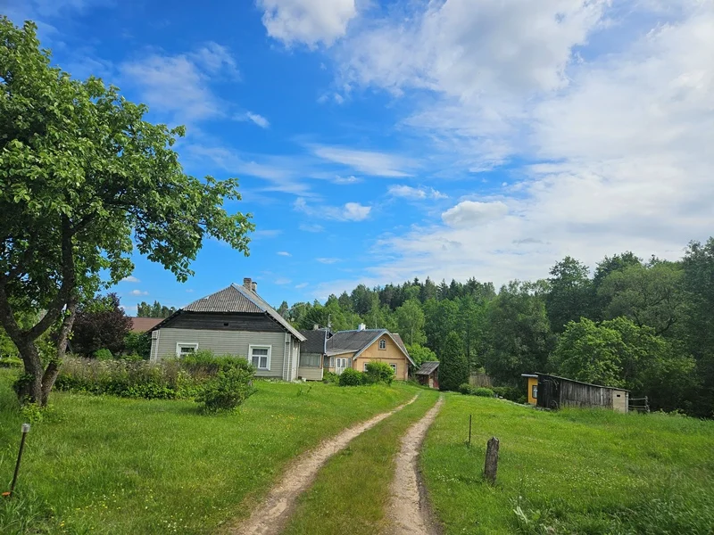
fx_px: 474
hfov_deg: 73.9
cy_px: 268
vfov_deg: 58.9
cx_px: 357
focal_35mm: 23
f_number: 1.8
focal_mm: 5.4
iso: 25
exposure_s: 1/2851
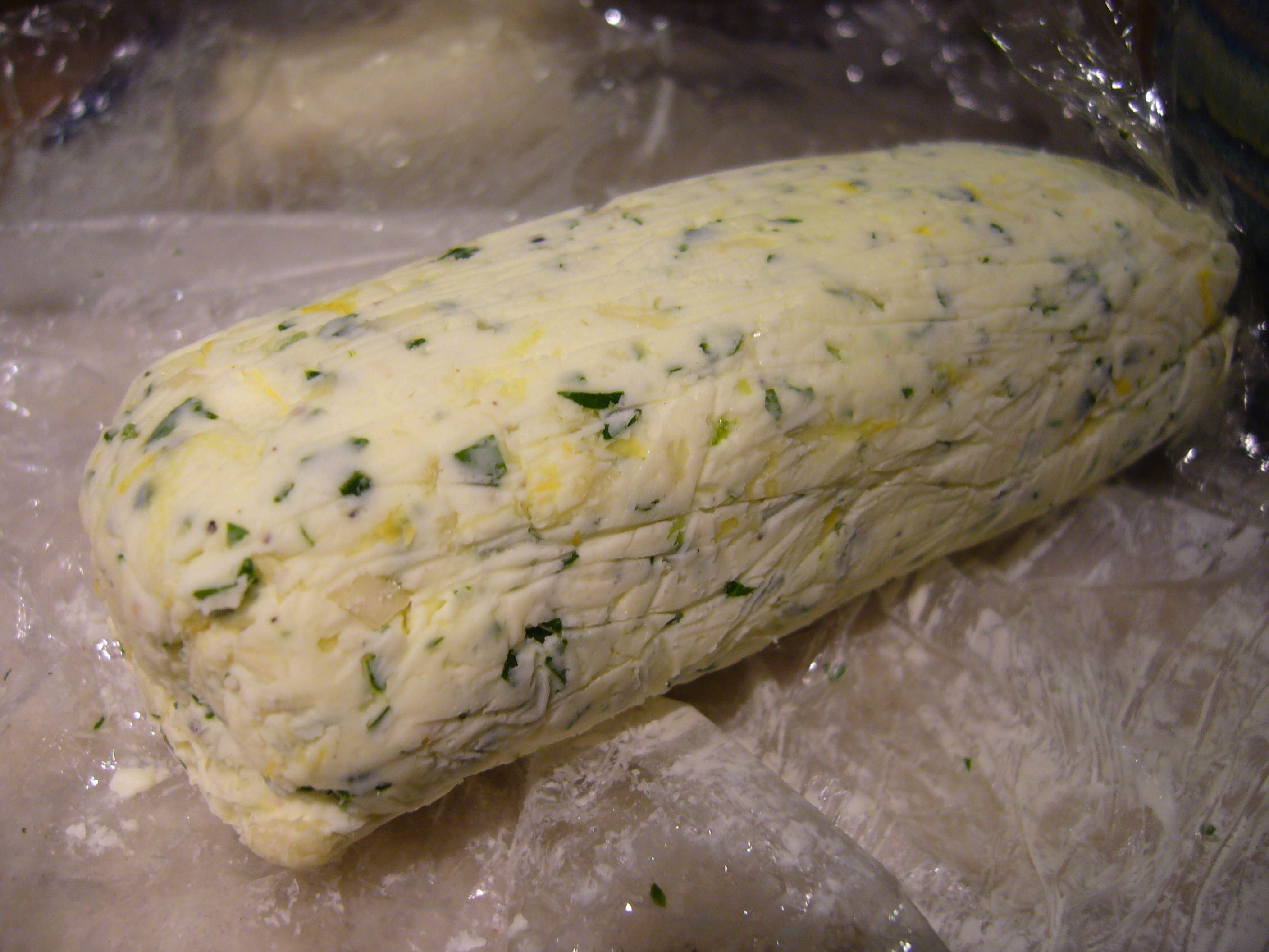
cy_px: 476
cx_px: 634
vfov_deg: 40.7
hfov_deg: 52.6
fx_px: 1283
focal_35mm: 35
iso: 100
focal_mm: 5.8
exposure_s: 1/25
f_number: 2.8
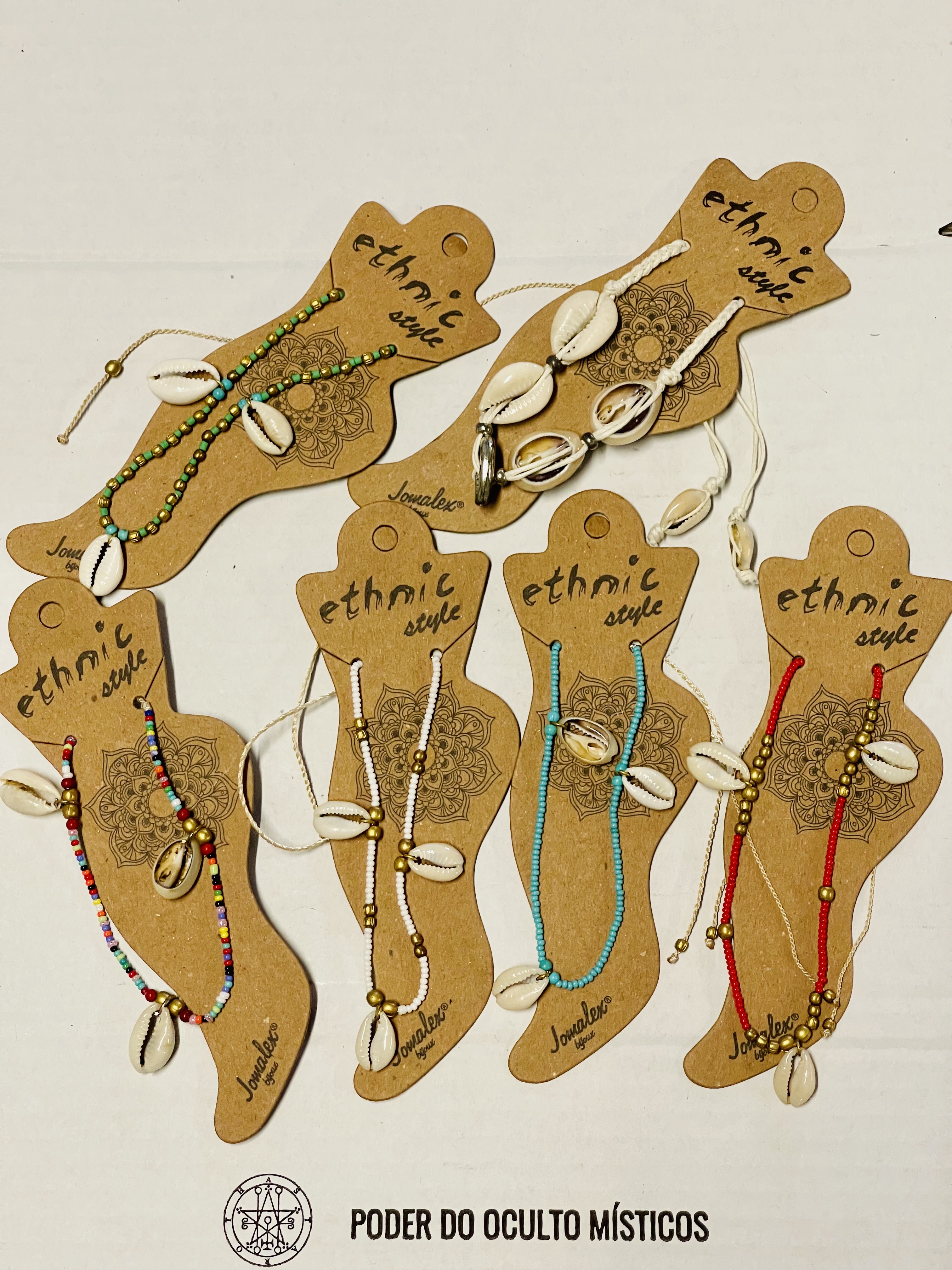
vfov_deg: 30.3
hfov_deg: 22.9
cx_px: 476
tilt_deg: -81.8
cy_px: 635
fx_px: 2347
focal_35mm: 64
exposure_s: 1/50
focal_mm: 7.5
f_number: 2.2
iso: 200
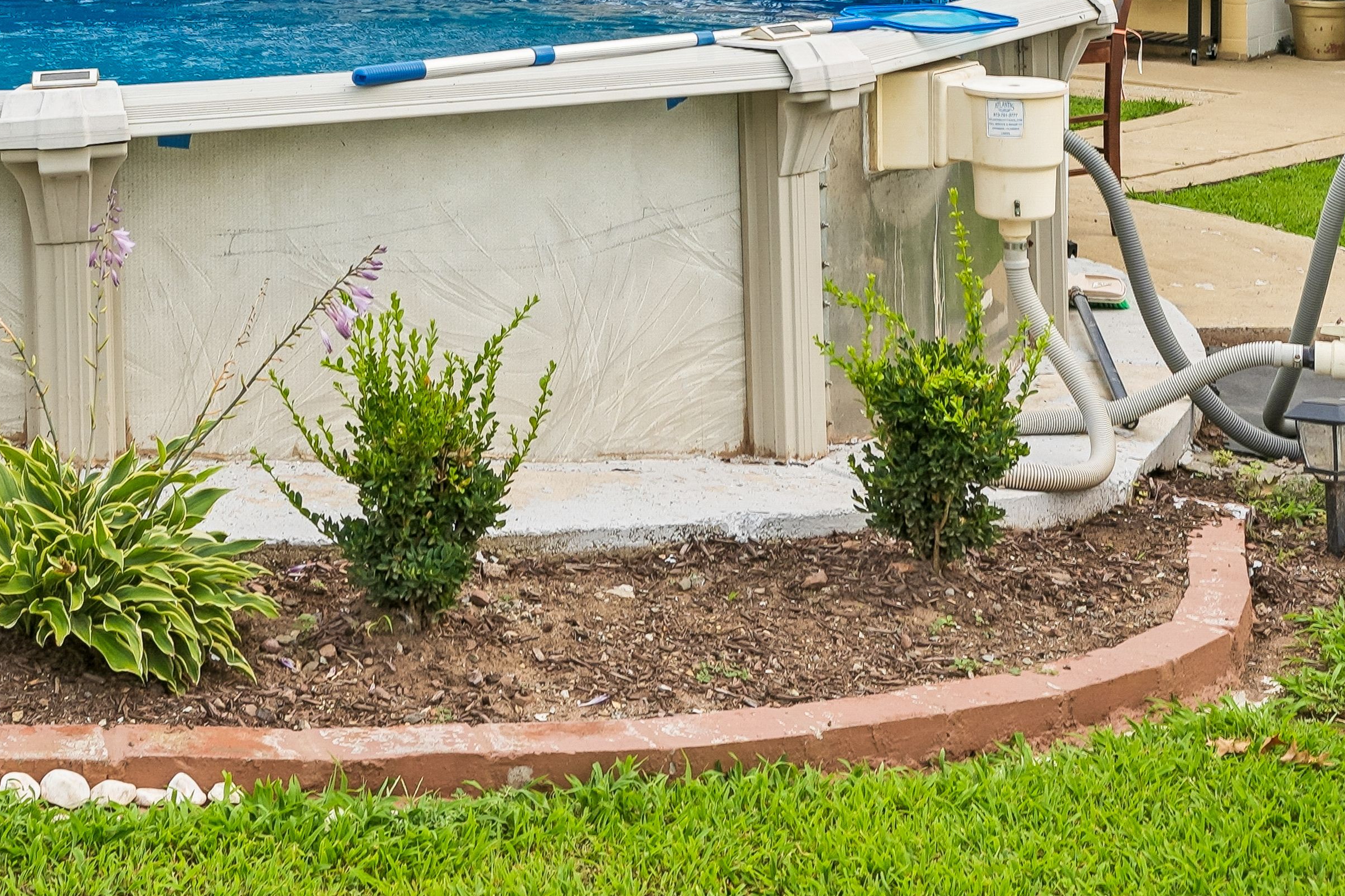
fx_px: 2279
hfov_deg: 32.6
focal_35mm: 61
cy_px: -293
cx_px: 438
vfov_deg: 20.2
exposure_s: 1/100
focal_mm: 21
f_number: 10
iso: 80
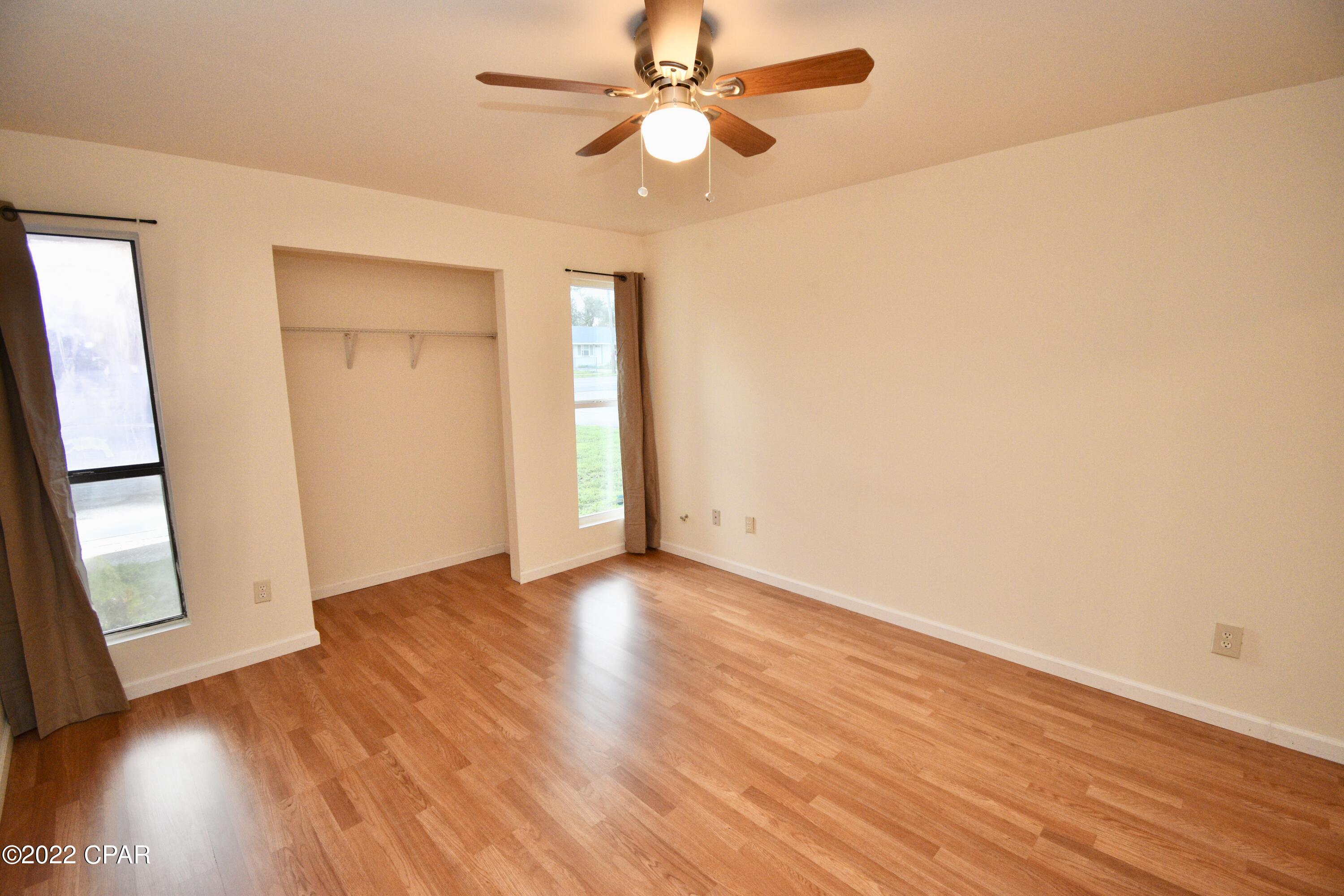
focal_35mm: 15
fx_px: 560
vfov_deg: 77.3
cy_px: 448
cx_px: 672
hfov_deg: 100.4
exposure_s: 1/125
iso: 1100
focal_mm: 10
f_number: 4.5
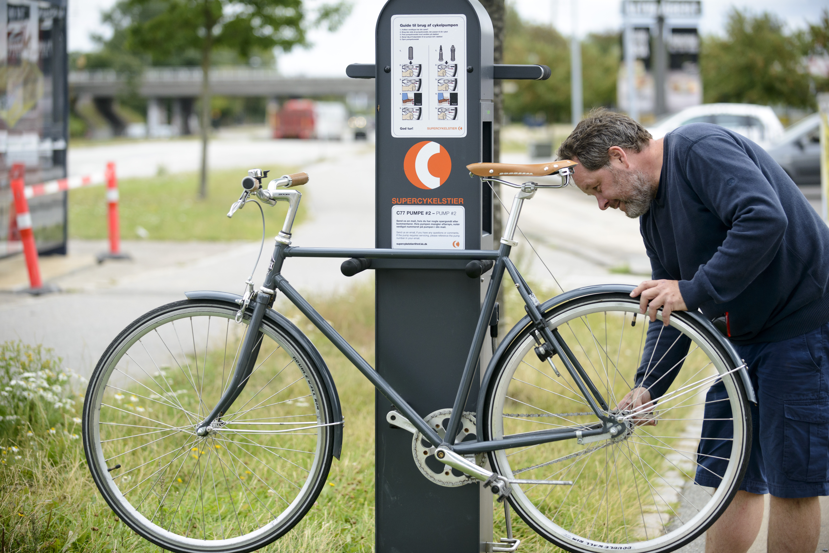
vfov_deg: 15.2
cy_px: 276
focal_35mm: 90
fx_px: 2073
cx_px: 414
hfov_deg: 22.6
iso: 400
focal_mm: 90
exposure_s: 1/2000
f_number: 2.8
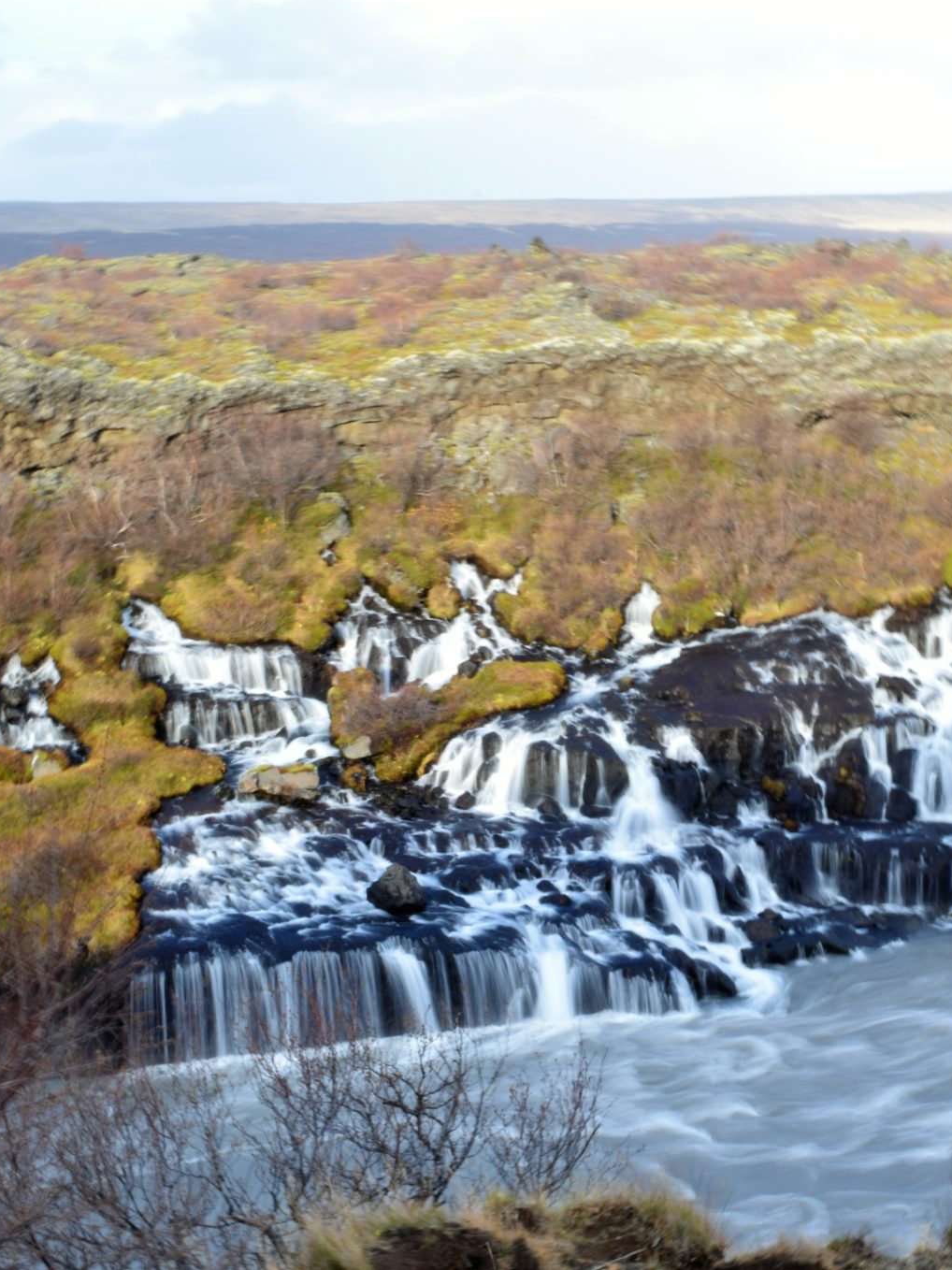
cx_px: 755
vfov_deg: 32.8
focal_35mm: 59
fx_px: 2154
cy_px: 633
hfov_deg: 24.5
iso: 100
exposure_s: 1/2.5
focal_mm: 27
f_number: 25
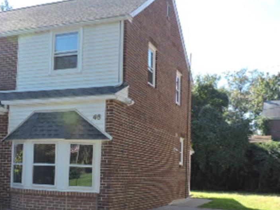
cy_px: 156
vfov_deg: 29.3
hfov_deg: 38.4
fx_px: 396
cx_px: 89
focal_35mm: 49
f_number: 3
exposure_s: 1/400
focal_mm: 4.3
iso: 100
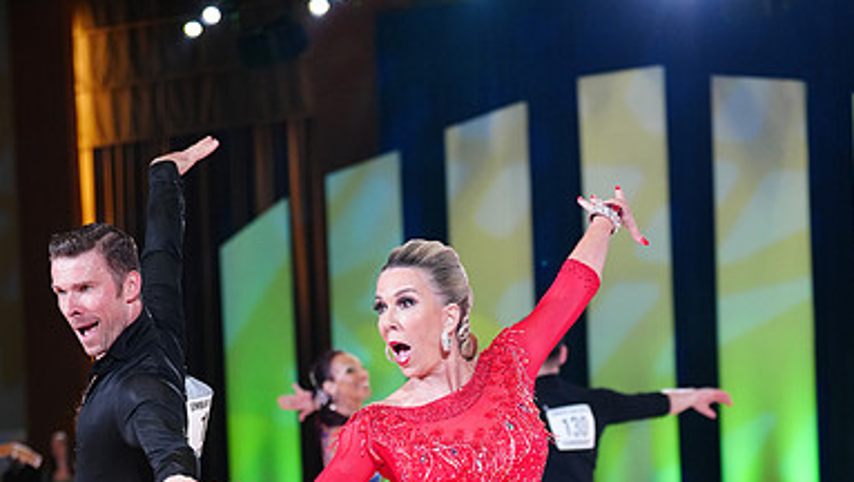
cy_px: 623
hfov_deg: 19.3
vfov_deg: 10.7
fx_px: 2515
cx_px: 427
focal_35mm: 111
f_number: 2.8
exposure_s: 1/400
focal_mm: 70
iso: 2000
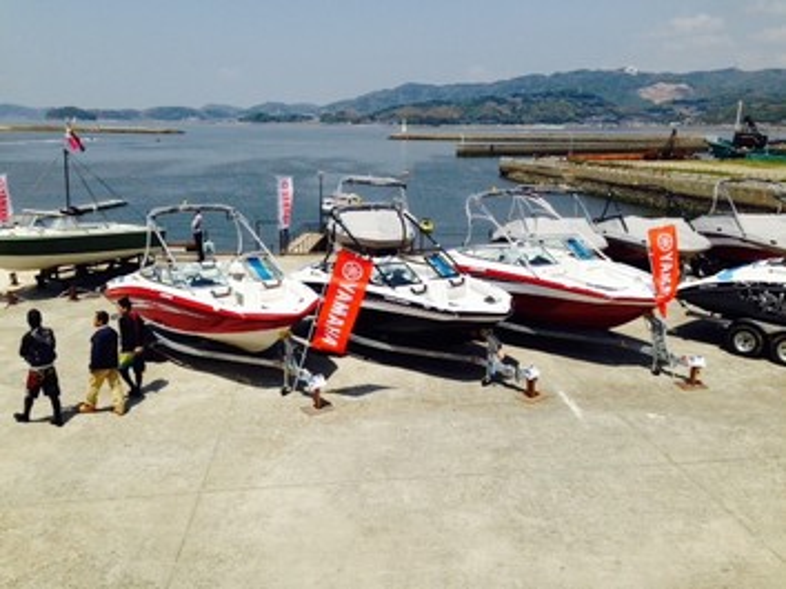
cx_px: 393
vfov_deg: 42.9
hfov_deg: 55.4
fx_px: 749
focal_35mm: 33
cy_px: 294
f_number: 2.4
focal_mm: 4.12
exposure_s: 1/2463
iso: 50
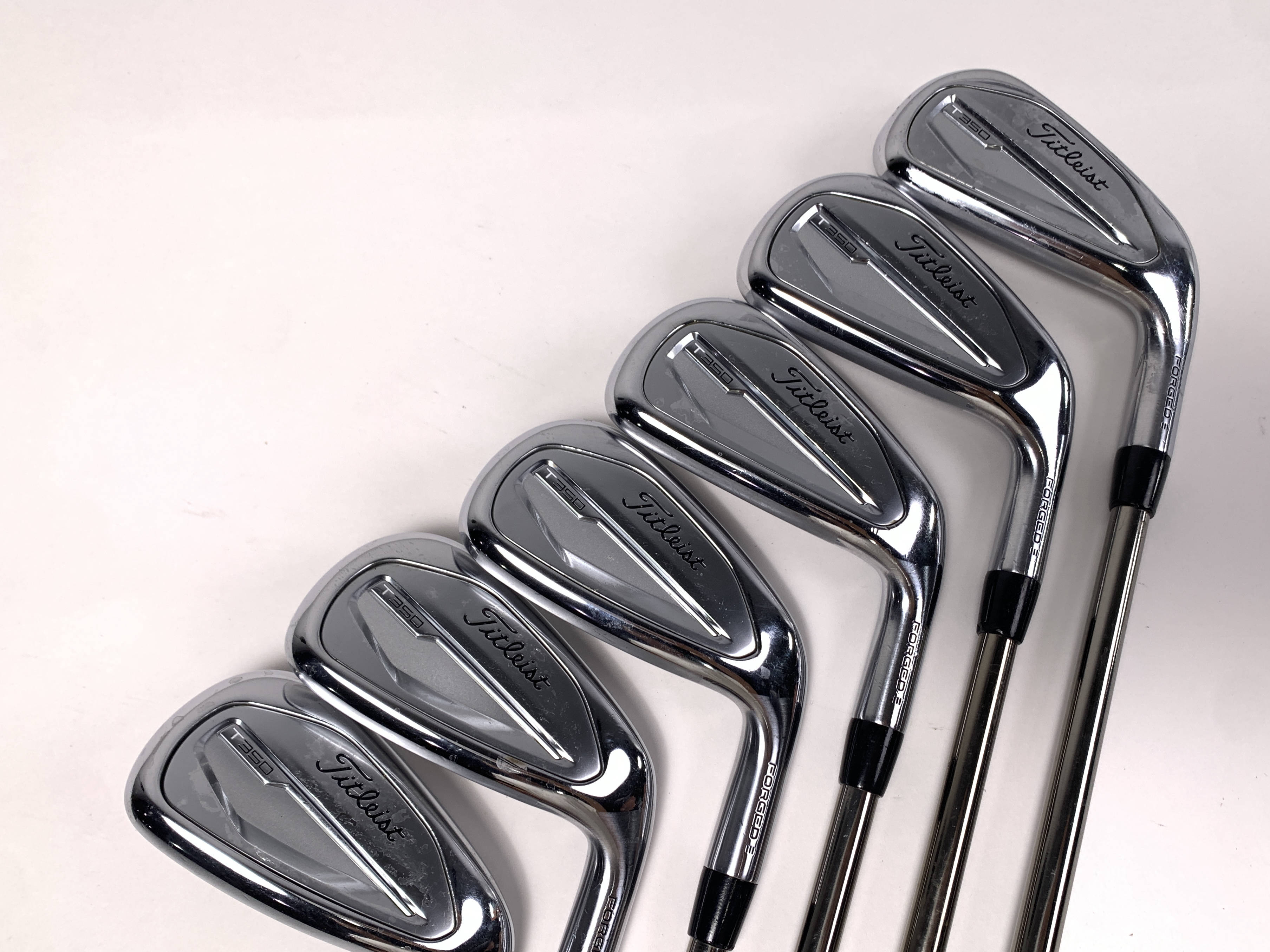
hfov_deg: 61.6
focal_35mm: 29
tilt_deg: -75.0
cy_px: 526
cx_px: 672
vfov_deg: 48.1
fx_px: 1064
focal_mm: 4.25
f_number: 1.8
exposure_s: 1/184
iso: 25
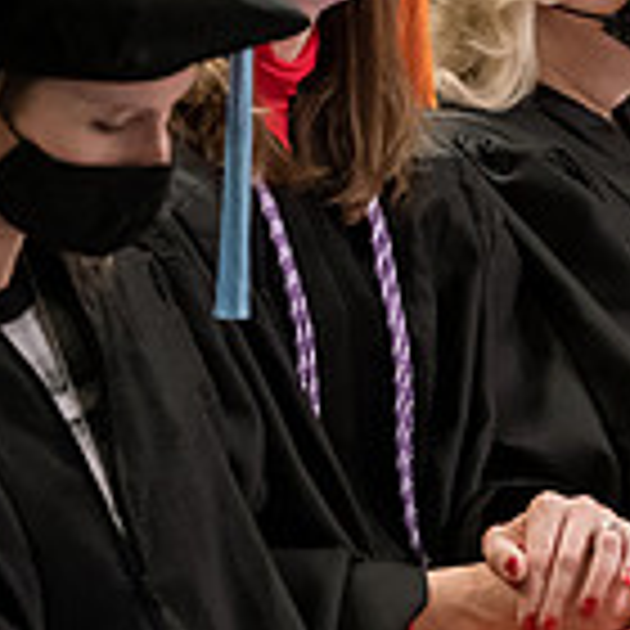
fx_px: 6218
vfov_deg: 5.8
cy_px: 209
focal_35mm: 302
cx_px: 378
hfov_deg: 5.8
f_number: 3.2
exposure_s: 1/200
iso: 3200
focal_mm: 86
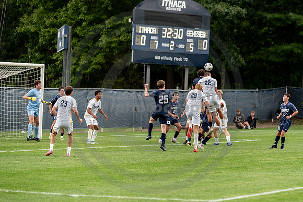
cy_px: 120
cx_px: 180
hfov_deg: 11.4
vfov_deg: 7.6
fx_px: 1513
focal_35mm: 180
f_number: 3.2
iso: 320
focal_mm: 150
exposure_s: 1/640
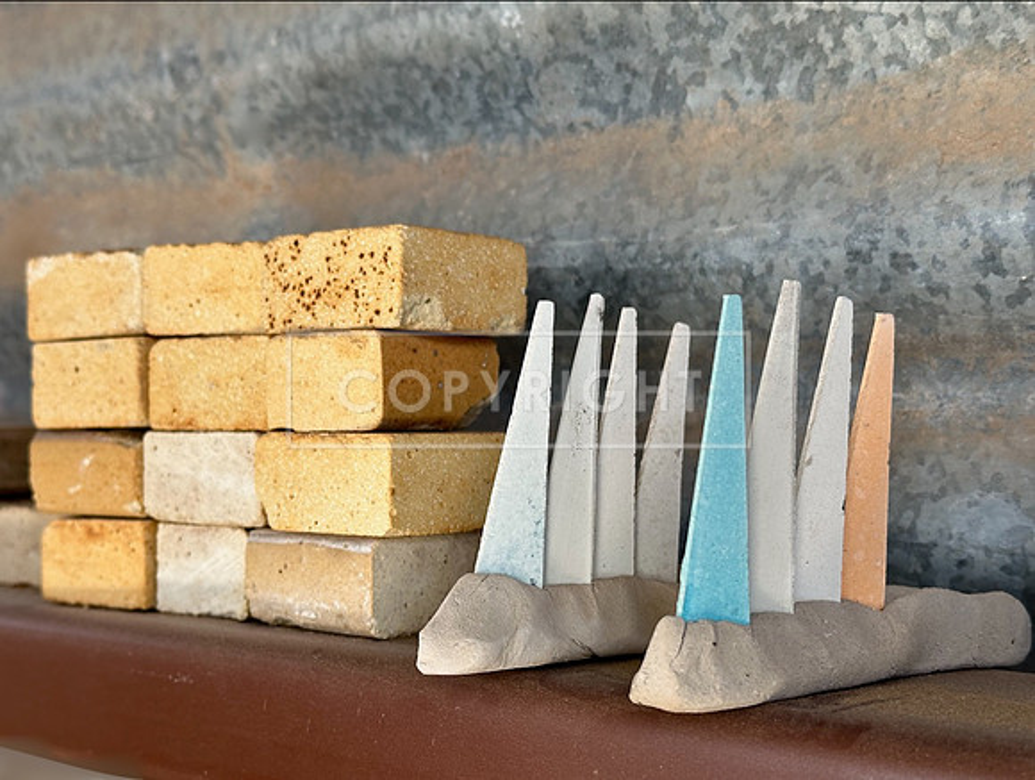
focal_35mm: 48
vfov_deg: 30.4
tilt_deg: -1.6
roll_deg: +1.8
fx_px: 1438
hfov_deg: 39.6
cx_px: 518
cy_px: 390
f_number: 1.78
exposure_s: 1/151
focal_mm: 6.86
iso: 50
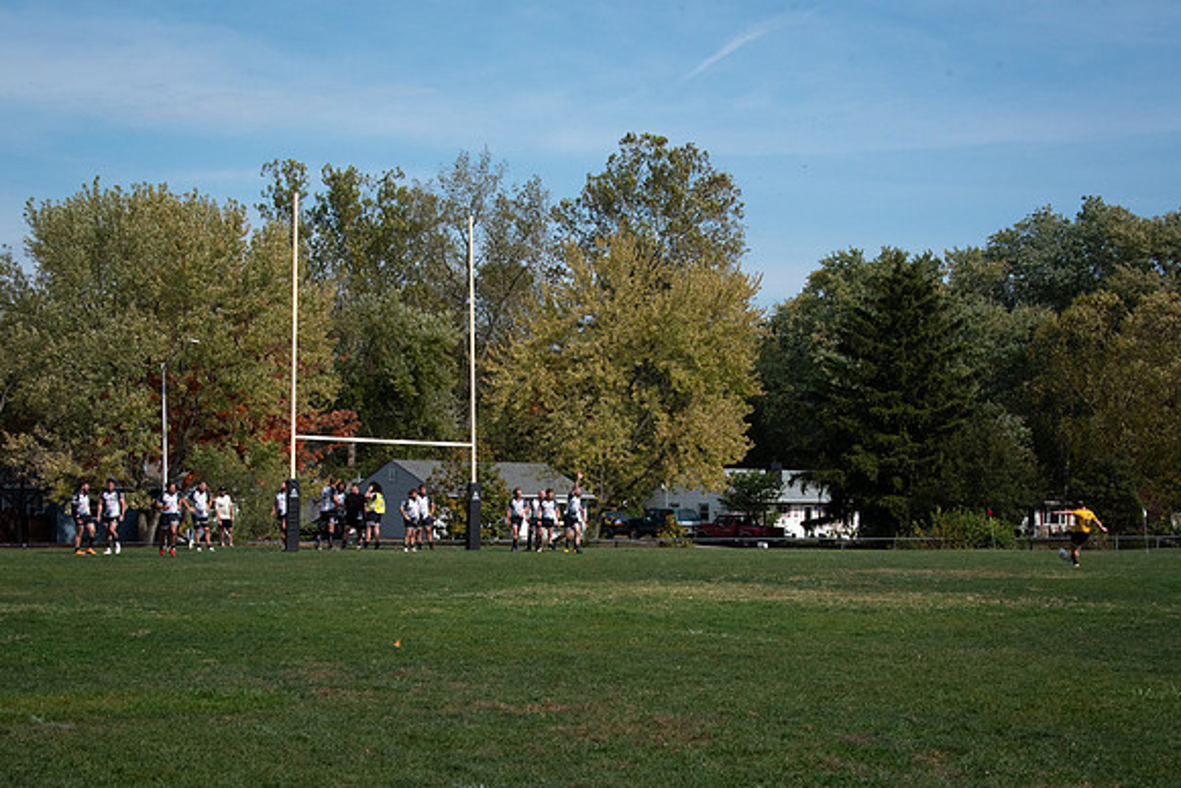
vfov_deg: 19.8
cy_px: 540
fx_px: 2249
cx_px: 538
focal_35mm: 69
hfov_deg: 29.4
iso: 400
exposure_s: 1/1000
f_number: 16
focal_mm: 50
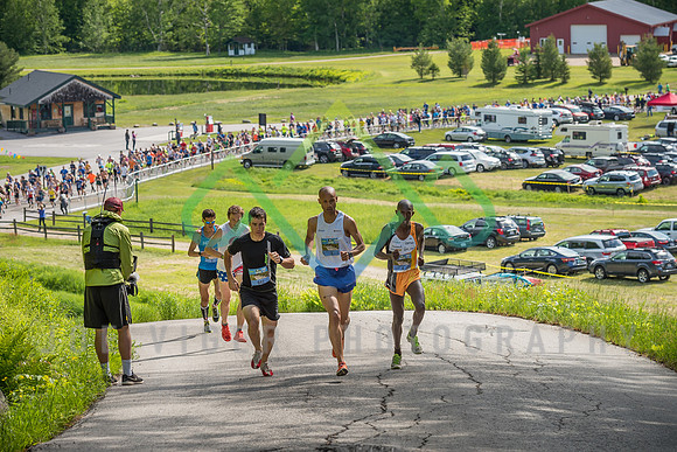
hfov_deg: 15.4
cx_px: 445
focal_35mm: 133
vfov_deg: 10.3
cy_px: 275
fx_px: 2498
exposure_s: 1/640
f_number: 5.6
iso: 200
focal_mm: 100
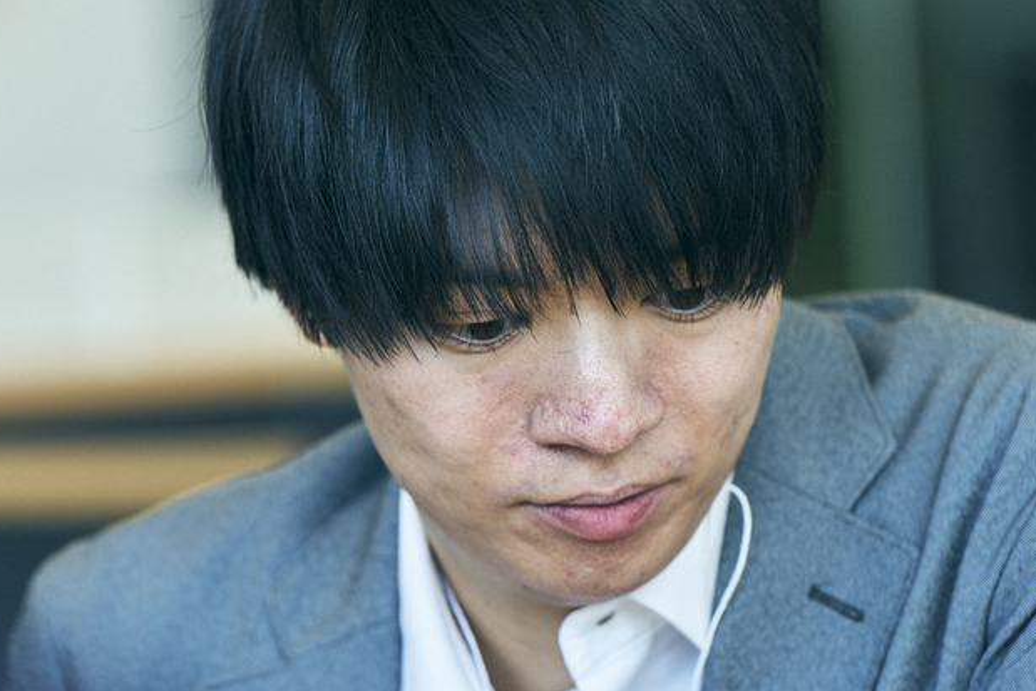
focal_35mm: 310
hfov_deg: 6.6
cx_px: 269
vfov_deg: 4.4
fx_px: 8923
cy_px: 534
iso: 400
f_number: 3.5
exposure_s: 1/200
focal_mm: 200
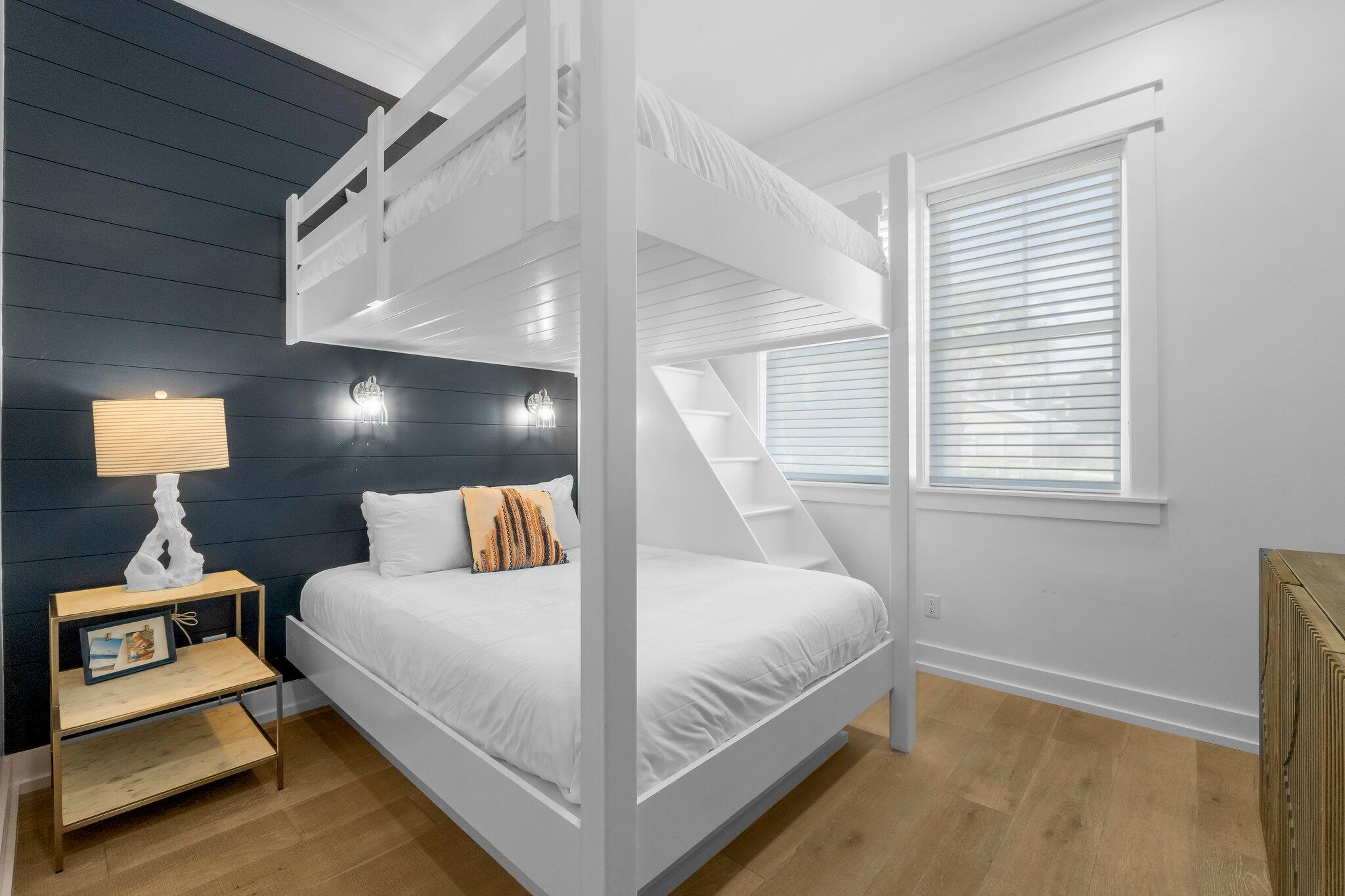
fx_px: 560
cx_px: 672
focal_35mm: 15
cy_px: 448
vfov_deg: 77.3
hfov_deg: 100.4
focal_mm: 10
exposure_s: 1/30
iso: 400
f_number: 9
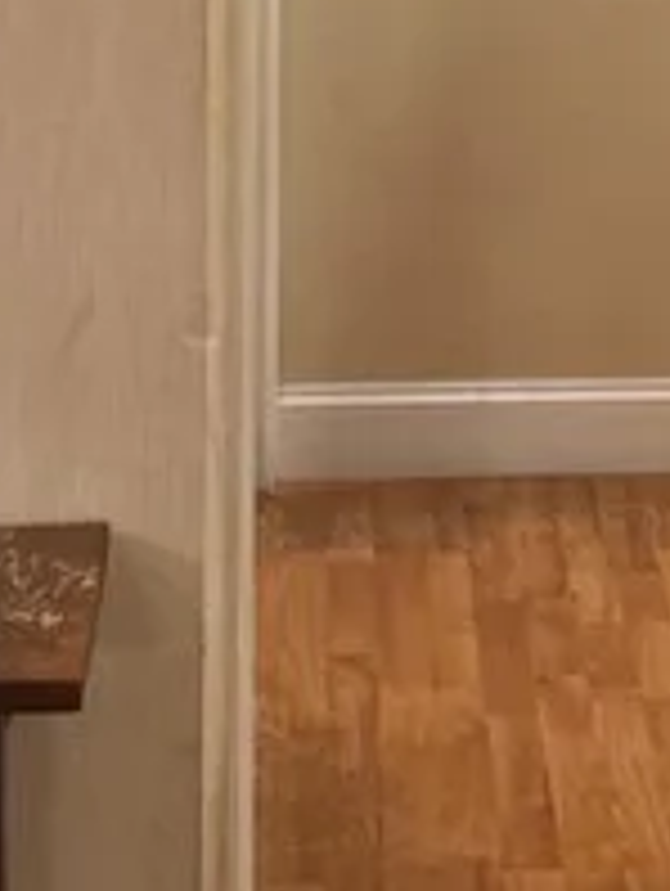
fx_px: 3193
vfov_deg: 14.6
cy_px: -513
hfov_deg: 11.9
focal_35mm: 124
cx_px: 535
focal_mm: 6.76
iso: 320
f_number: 1.78
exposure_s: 1/60
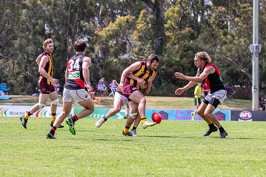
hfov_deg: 7.3
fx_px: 2099
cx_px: 157
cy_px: 108
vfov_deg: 4.8
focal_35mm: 284
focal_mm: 160
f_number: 6.3
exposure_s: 1/2500
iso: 800
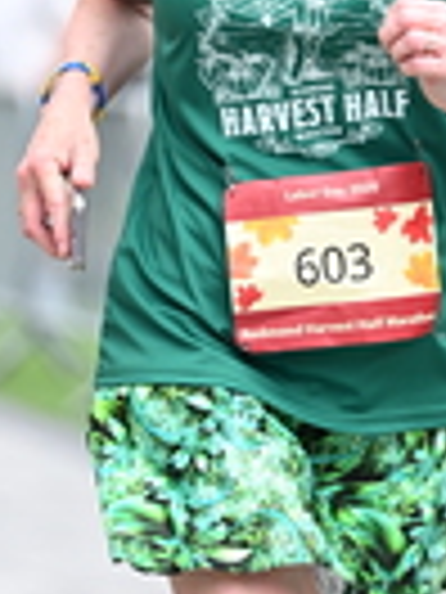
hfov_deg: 3.2
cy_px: -32
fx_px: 7902
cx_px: 475
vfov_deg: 4.3
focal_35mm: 460
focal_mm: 115
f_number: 2.8
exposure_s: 1/1600
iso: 640
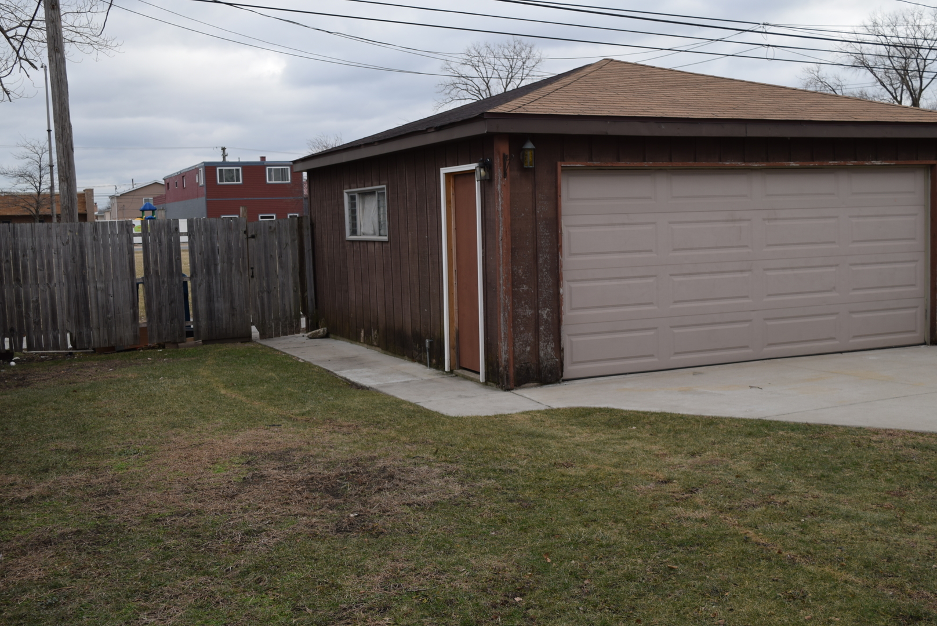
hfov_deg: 47.9
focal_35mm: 40
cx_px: 468
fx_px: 1055
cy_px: 313
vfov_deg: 33.1
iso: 100
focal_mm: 27
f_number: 6.3
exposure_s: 1/160
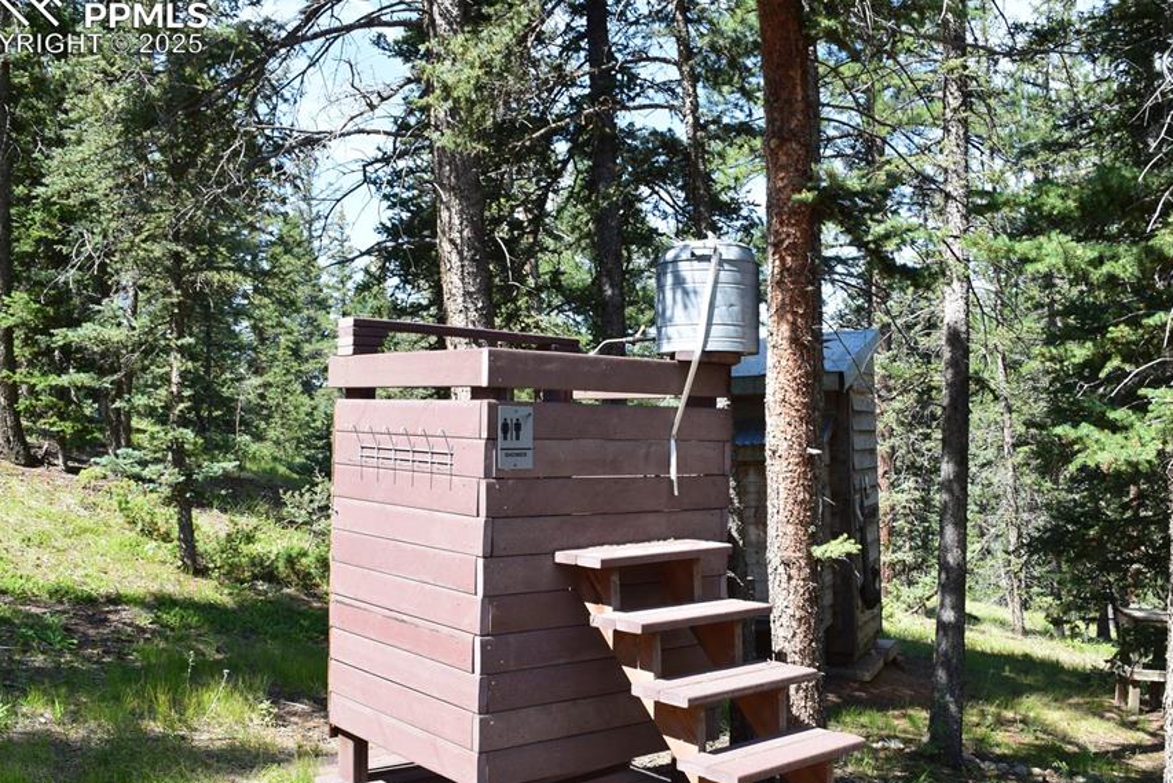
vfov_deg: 36.8
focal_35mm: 36
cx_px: 637
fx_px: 1173
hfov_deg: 53.1
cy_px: 447
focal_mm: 20
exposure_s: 1/200
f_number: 10
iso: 400
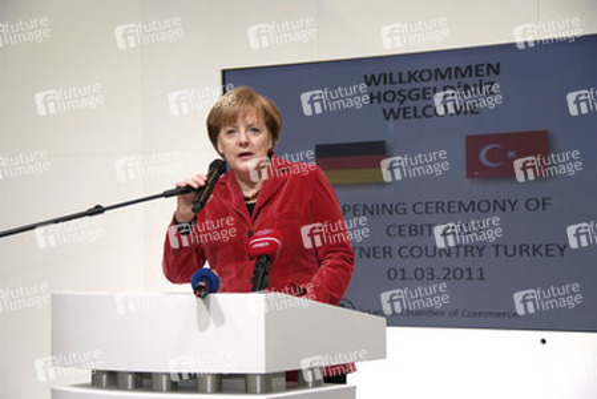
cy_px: 200
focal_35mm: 93
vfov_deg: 14.7
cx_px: 298
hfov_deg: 21.9
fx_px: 1543
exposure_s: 1/125
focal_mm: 62
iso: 400
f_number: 4.8
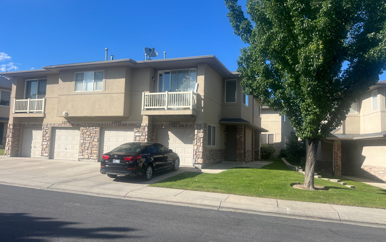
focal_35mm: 28
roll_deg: -0.8
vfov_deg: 44.6
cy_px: 119
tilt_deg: +5.1
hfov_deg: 66.5
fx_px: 295
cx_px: 192
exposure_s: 1/2994
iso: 50
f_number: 1.5
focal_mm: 5.7
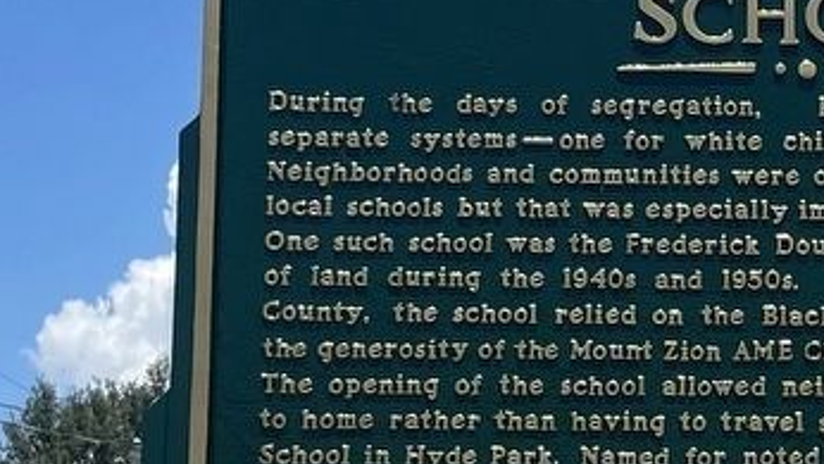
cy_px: 283
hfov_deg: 31.2
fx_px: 1377
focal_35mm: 63
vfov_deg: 19.1
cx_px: 798
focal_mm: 5.1
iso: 32
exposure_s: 1/4348
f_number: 1.6
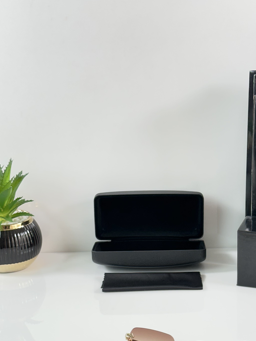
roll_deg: +1.2
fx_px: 700
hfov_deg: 20.6
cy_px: 241
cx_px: 171
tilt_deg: -21.5
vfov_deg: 27.2
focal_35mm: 71
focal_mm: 6.86
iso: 80
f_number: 1.78
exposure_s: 1/100
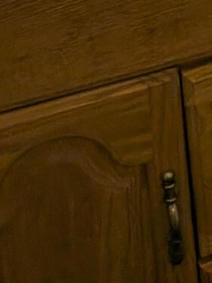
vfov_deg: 12.2
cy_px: -413
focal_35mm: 127
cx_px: 437
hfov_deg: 10.6
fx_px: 1038
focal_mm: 4.53
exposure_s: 1/120
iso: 54
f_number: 1.7
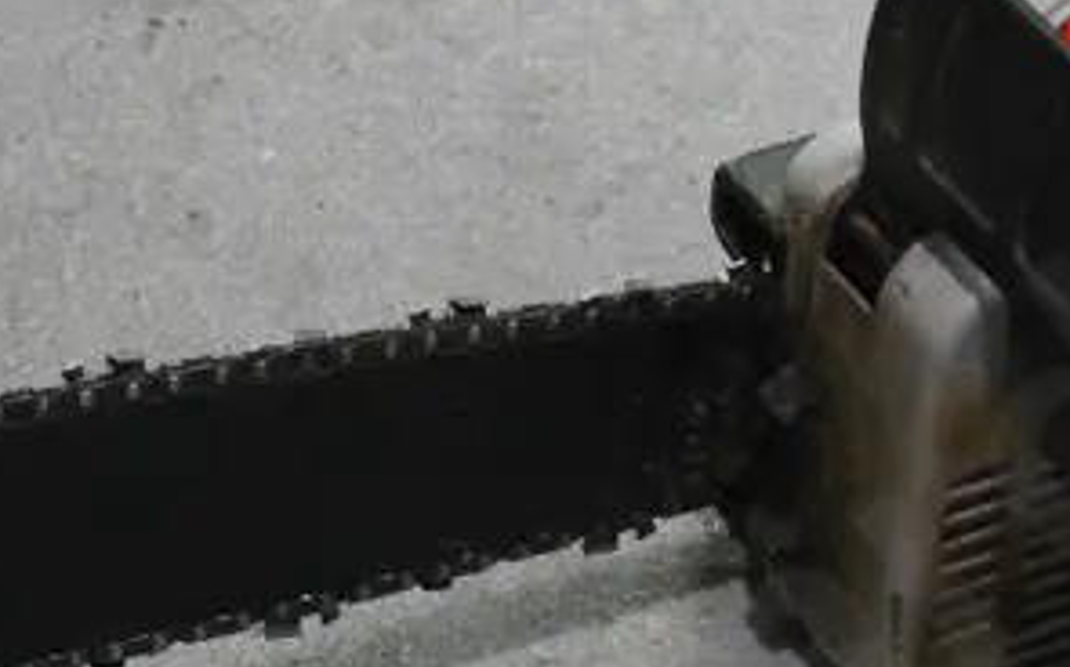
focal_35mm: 162
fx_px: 4721
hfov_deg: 12.9
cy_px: 767
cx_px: 671
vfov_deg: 8.0
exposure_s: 1/80
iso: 3200
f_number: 4.8
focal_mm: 22
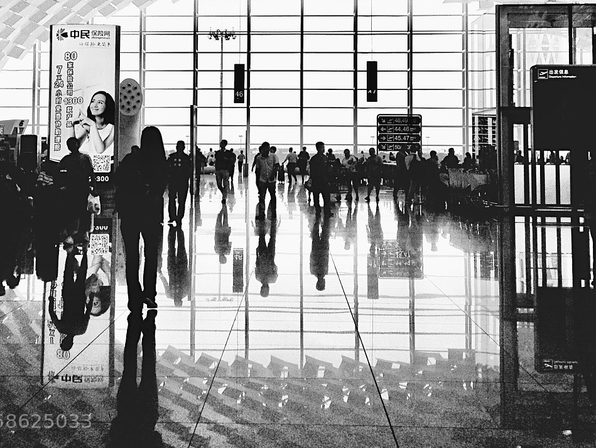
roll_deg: -1.1
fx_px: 1016
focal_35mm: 59
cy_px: 93
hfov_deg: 32.7
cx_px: 266
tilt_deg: +2.5
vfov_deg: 24.4
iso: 50
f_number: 2.4
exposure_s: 1/336
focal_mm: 4.28
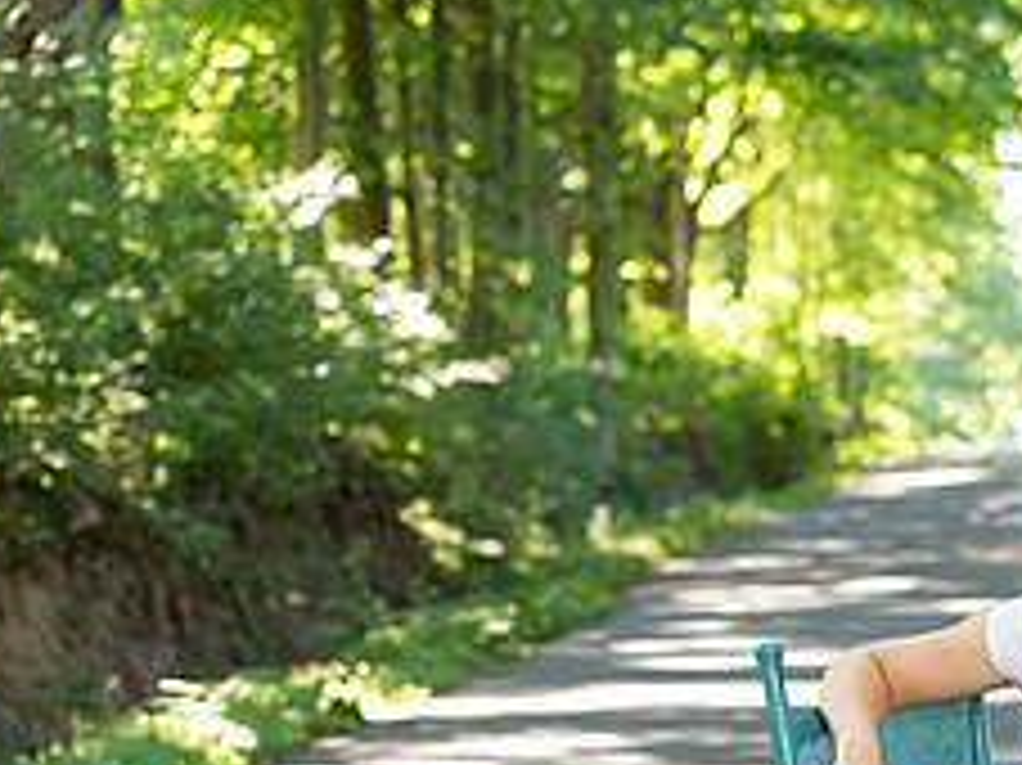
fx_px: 5075
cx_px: 1094
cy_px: 839
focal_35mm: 172
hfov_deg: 11.4
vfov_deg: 8.6
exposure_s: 1/200
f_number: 3.5
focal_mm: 70
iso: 640
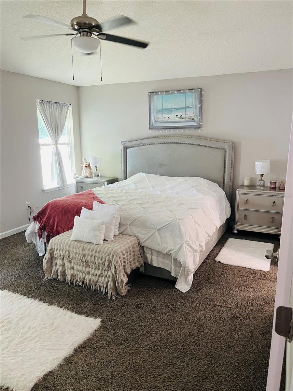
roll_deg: +1.5
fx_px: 293
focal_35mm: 26
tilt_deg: -8.4
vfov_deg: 67.3
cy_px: 196
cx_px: 146
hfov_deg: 53.1
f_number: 1.6
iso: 250
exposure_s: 1/60
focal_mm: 5.1
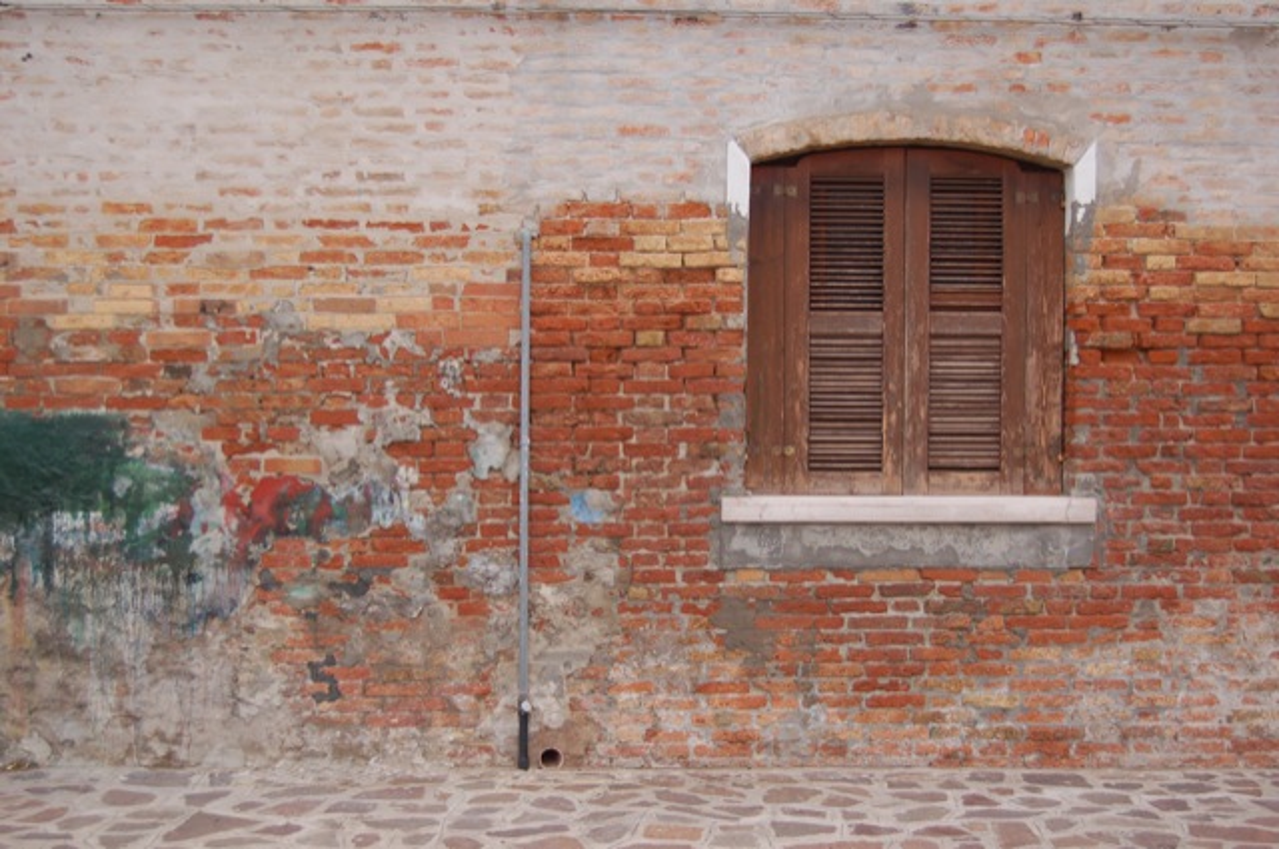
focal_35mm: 46
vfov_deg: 28.9
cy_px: 424
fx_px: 1650
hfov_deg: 42.4
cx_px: 640
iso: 200
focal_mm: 31
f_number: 4.5
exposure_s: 1/60
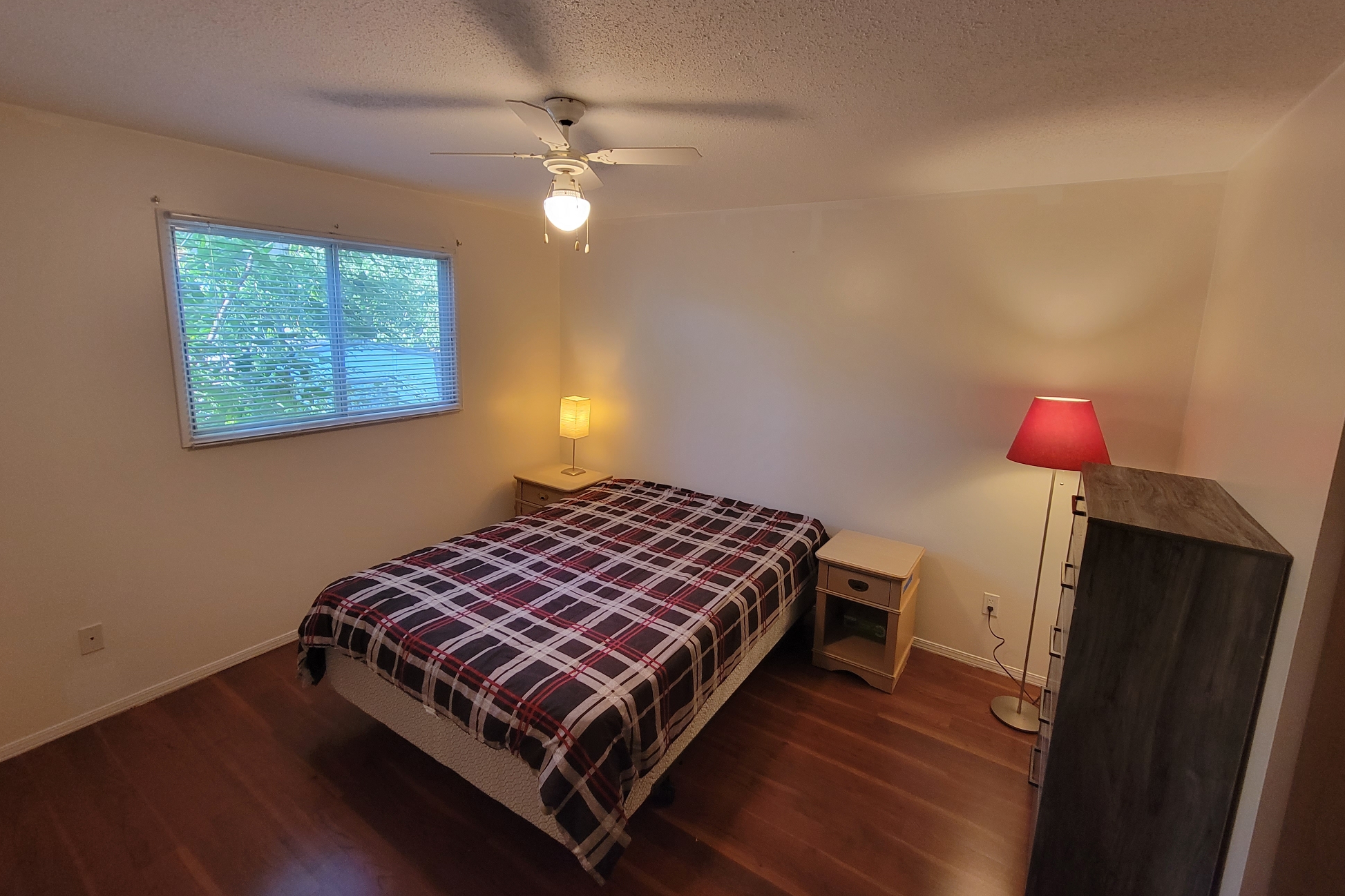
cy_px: 407
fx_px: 523
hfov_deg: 104.2
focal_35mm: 14
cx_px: 686
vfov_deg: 81.0
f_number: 2.2
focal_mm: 2.2
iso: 320
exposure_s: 1/60
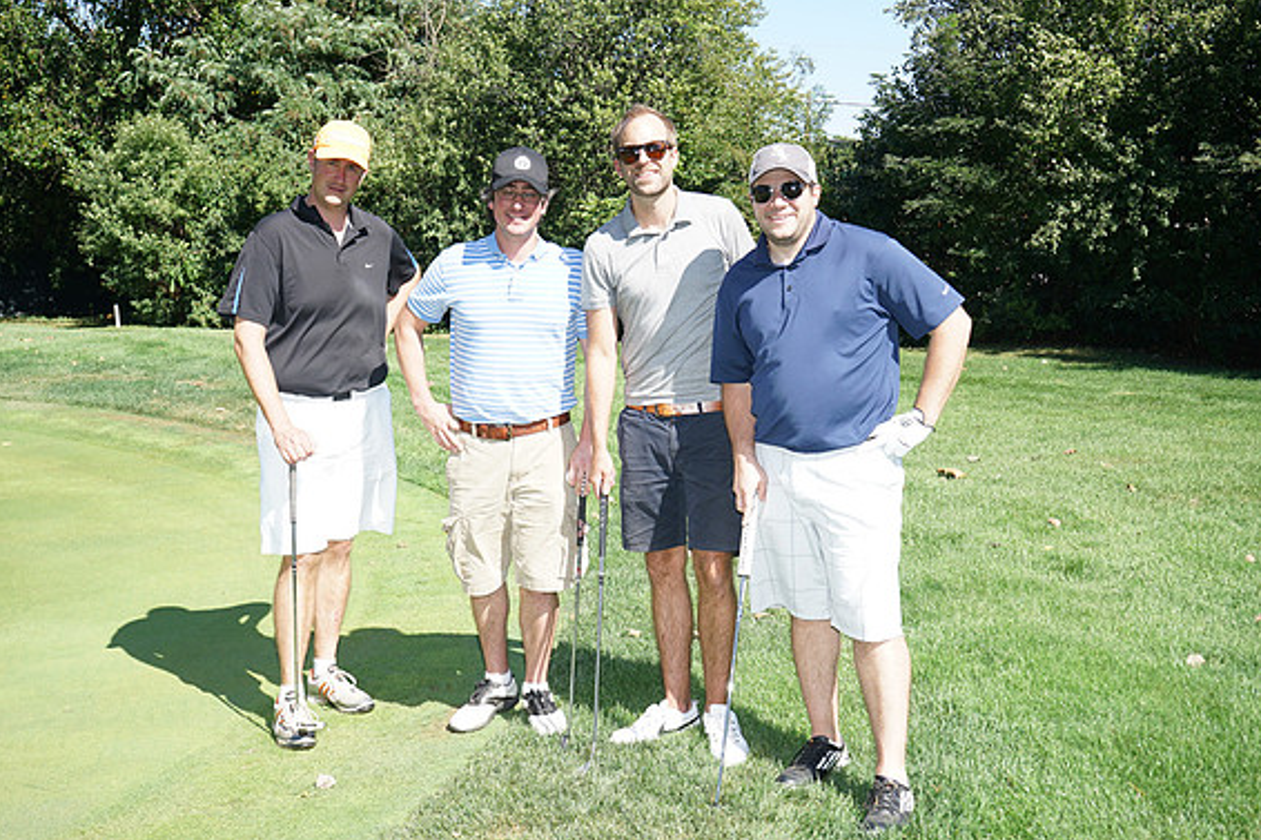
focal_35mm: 41
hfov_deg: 47.4
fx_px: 1436
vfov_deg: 32.6
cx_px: 622
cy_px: 413
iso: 200
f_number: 7.1
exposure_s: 1/250
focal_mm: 40
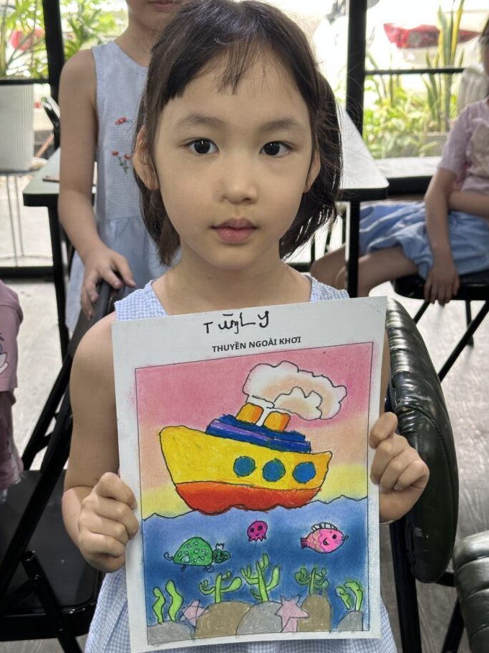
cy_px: 356
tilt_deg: -22.0
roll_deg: +1.3
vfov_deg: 36.2
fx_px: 999
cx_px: 234
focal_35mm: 53
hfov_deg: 27.5
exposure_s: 1/94
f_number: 1.78
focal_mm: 6.86
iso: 80
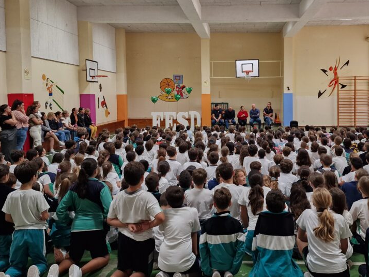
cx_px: 235
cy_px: 112
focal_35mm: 33
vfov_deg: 42.7
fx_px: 352
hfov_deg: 54.6
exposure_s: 1/100
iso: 160
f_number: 1.8
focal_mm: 6.4
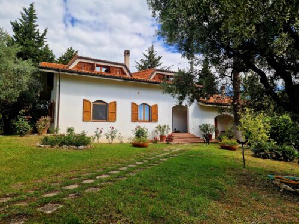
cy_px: 112
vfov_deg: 58.9
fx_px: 199
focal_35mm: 23
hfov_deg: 73.9
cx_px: 150
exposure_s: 1/1667
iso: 50
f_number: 1.8
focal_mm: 5.4
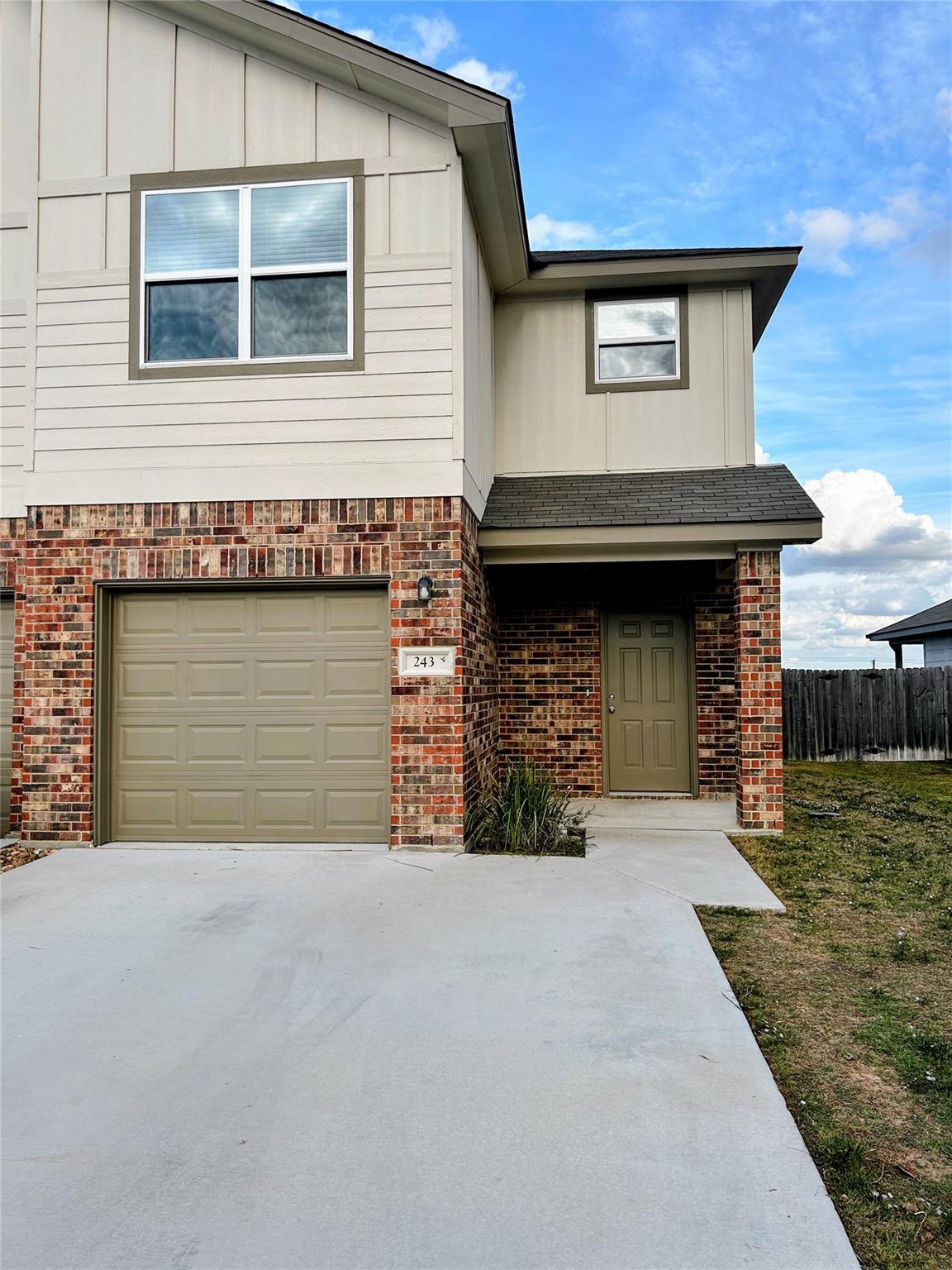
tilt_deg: +3.4
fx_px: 953
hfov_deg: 53.1
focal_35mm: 26
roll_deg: +0.9
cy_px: 635
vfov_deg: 67.3
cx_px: 476
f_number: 1.5
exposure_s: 1/1972
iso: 50
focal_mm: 5.7
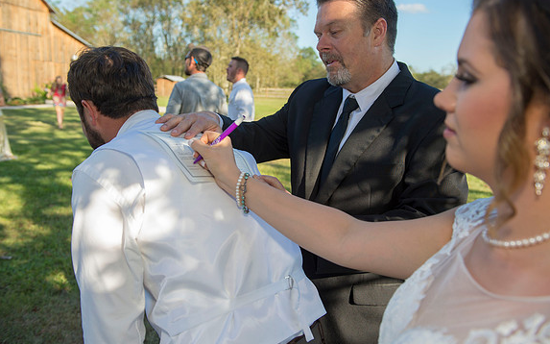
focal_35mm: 33
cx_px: 276
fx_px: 495
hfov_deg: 58.1
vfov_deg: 38.3
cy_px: 160
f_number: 4.5
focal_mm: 32
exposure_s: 1/500
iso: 200
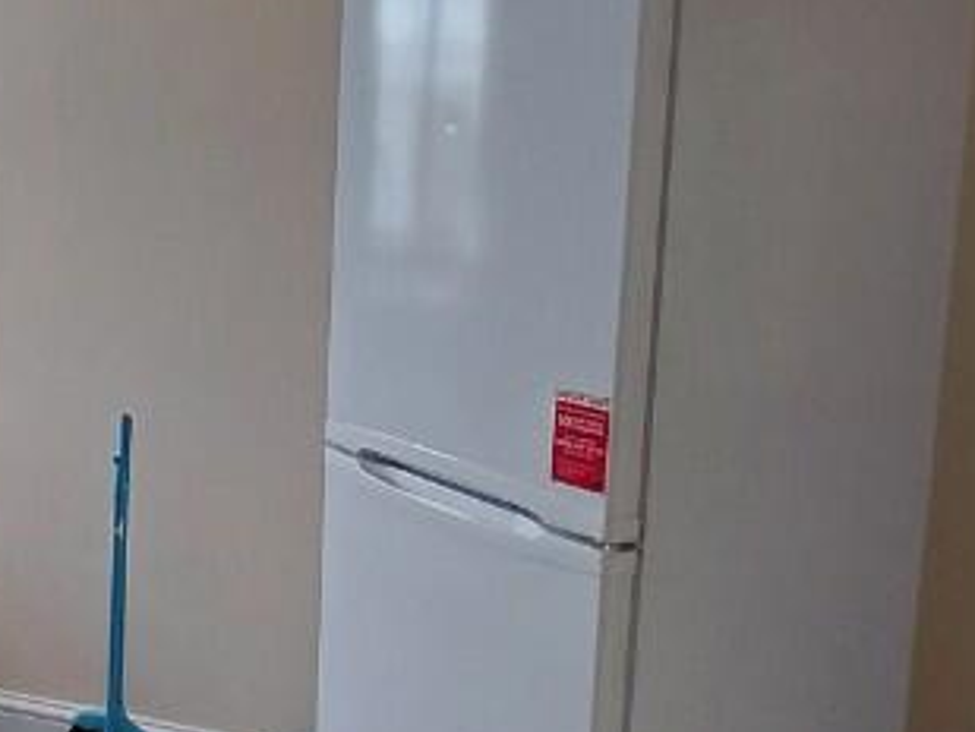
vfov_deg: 27.4
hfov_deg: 34.7
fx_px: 1493
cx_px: 155
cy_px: 271
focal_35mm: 53
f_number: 2.2
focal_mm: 1.64
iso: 160
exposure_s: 1/60
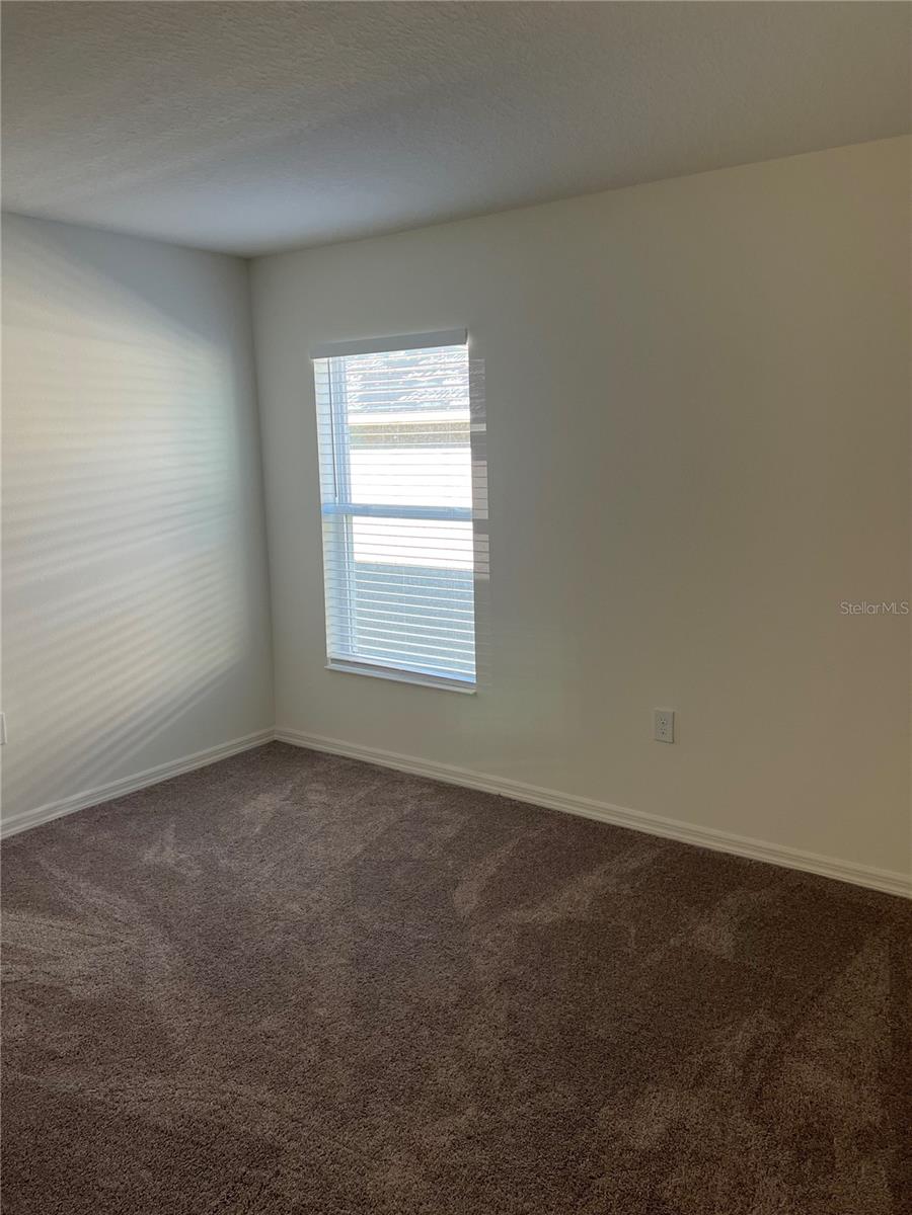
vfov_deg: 67.3
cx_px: 456
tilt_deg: -9.1
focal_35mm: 26
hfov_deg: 53.1
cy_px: 608
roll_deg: +0.3
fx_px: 913
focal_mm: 5.7
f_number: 1.5
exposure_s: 1/120
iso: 100
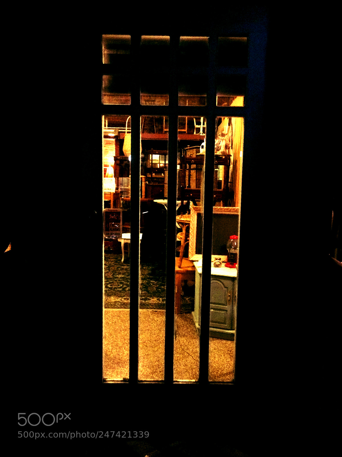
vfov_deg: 61.7
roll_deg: +0.2
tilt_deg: -8.3
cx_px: 171
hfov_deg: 48.2
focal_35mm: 29
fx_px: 382
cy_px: 228
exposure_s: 1/15
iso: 800
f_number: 2.2
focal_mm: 4.2
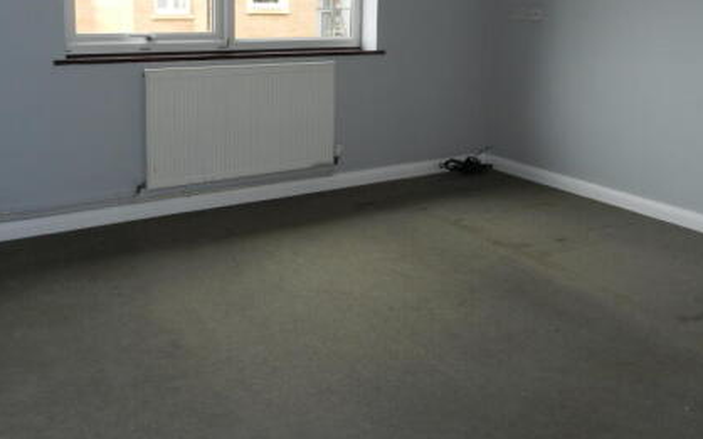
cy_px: 82
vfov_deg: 35.9
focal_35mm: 34
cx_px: 325
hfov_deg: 56.7
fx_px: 651
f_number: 3.4
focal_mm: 4
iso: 160
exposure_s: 1/40
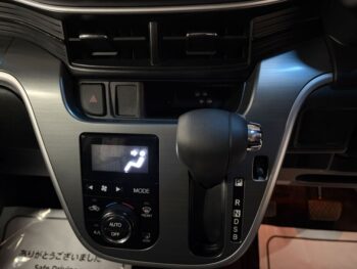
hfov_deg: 67.3
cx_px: 178
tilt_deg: -36.2
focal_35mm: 26
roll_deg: +3.5
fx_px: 268
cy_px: 134
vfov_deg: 53.1
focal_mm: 5.96
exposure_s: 1/17
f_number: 1.6
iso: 1250
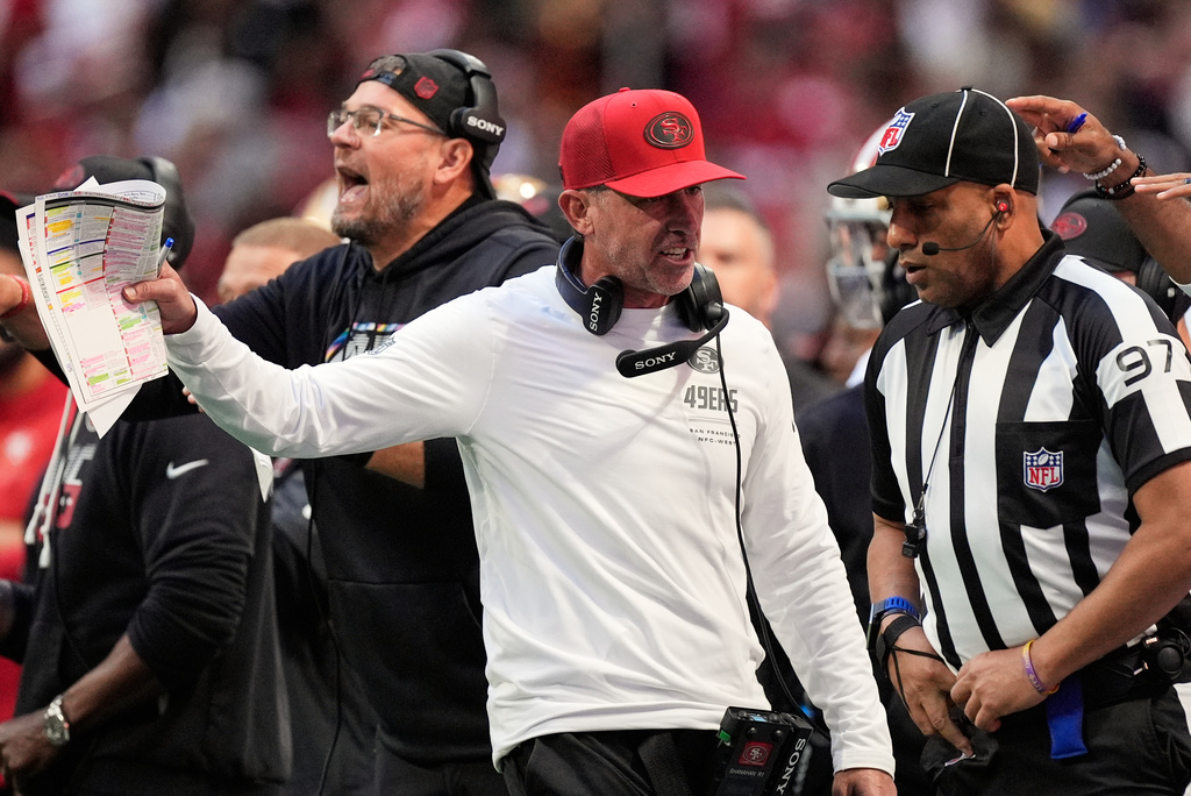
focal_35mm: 900
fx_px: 29791
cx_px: 596
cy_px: 398
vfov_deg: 1.5
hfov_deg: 2.3
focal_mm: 600
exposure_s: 1/3200
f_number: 4
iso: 3200
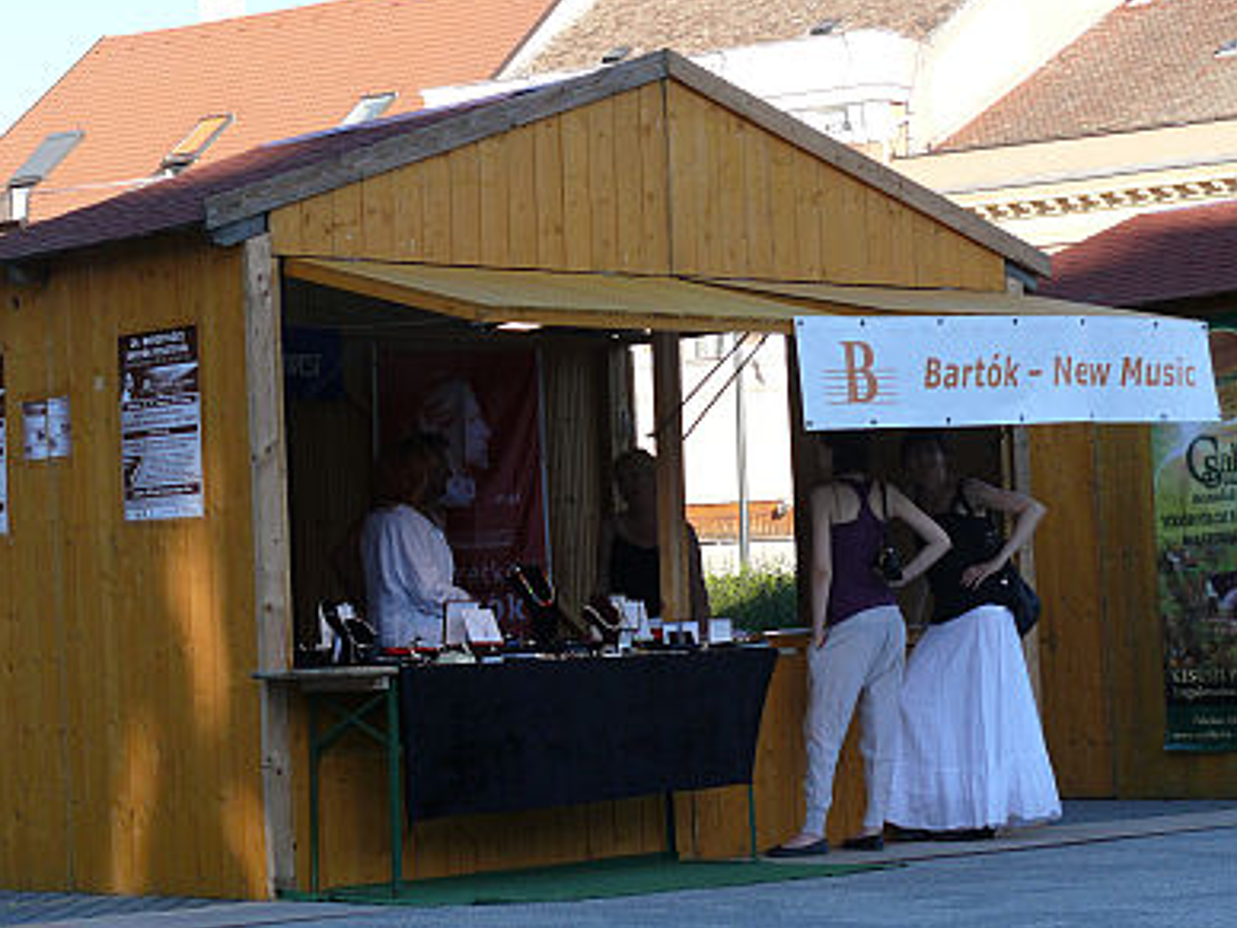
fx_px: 3609
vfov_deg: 14.6
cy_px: 472
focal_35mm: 101
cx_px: 555
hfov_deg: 19.4
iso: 100
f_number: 4.5
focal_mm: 18.3
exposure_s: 1/250
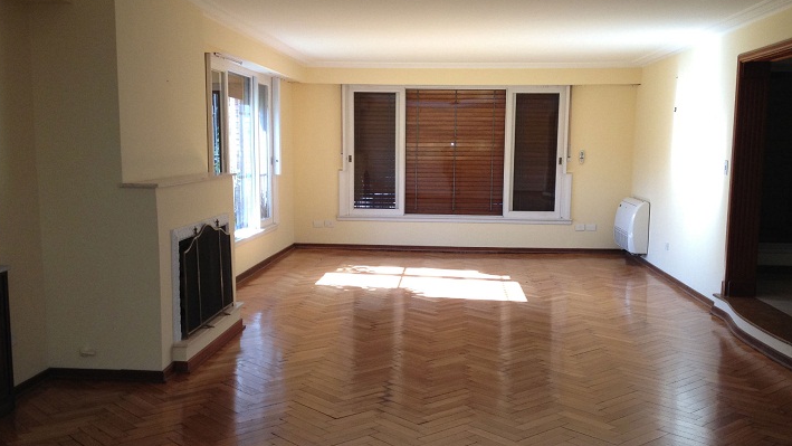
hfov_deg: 47.3
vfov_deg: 27.7
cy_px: 265
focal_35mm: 43
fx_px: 903
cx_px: 414
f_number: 2.4
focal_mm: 4.28
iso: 100
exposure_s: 1/60
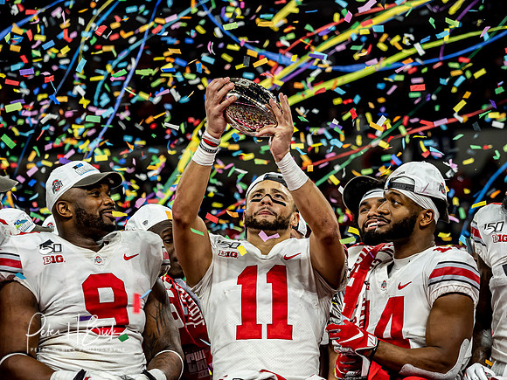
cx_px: 254
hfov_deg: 7.6
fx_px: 3808
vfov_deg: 5.7
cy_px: 190
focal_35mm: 260
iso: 500
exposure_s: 1/320
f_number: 3.5
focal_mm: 130
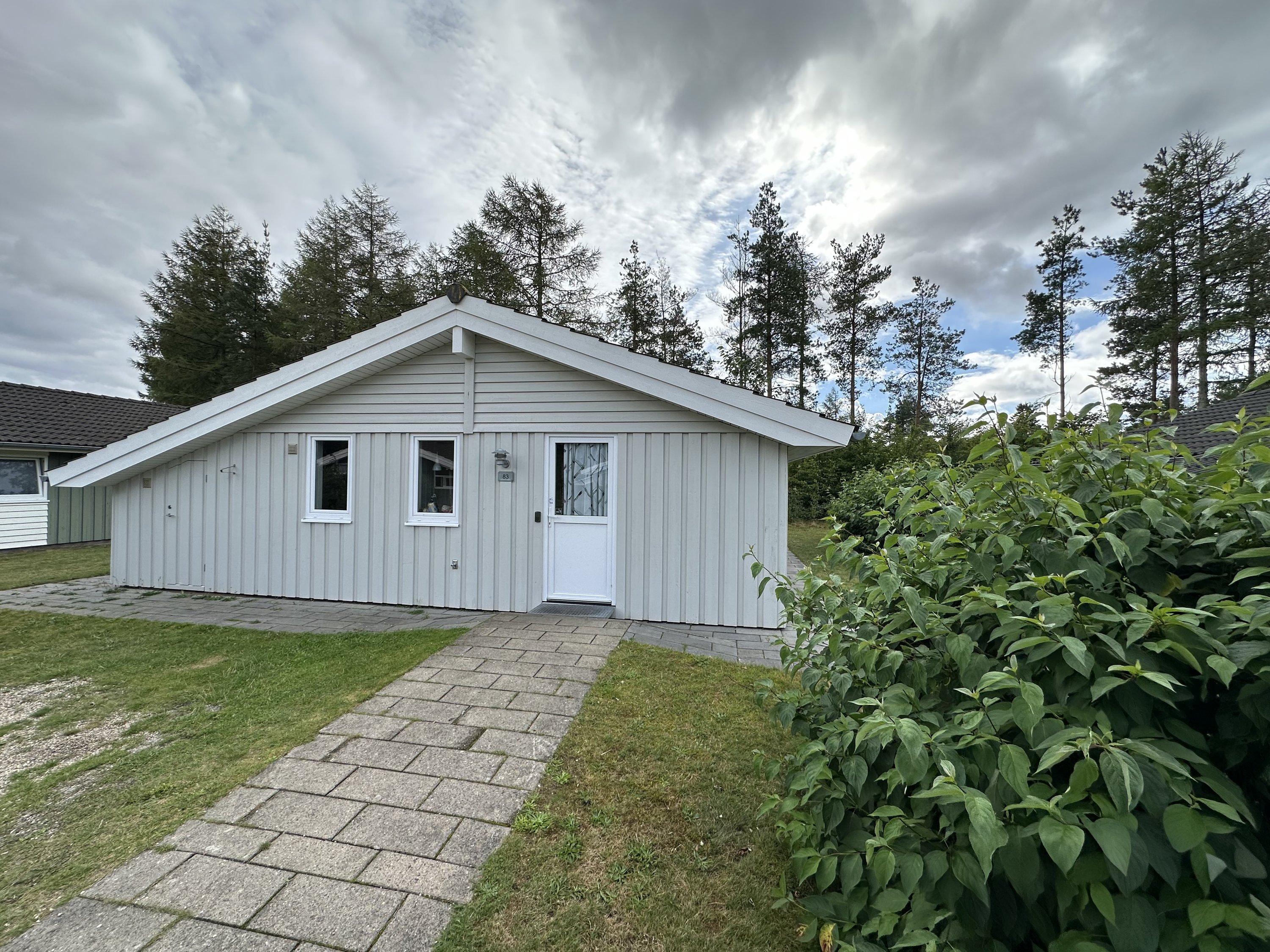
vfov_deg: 85.7
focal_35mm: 14
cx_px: 635
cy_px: 476
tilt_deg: +0.3
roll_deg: -0.9
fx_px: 514
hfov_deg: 102.1
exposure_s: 1/1473
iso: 50
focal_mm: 2.22
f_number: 2.2
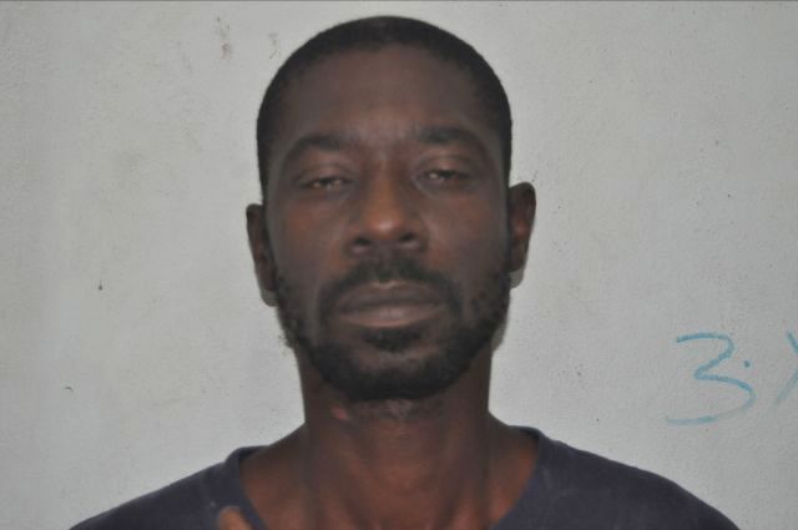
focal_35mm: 78
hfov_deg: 26.0
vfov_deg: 17.4
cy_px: 265
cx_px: 399
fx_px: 1727
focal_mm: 52
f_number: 4.8
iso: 800
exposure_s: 1/60
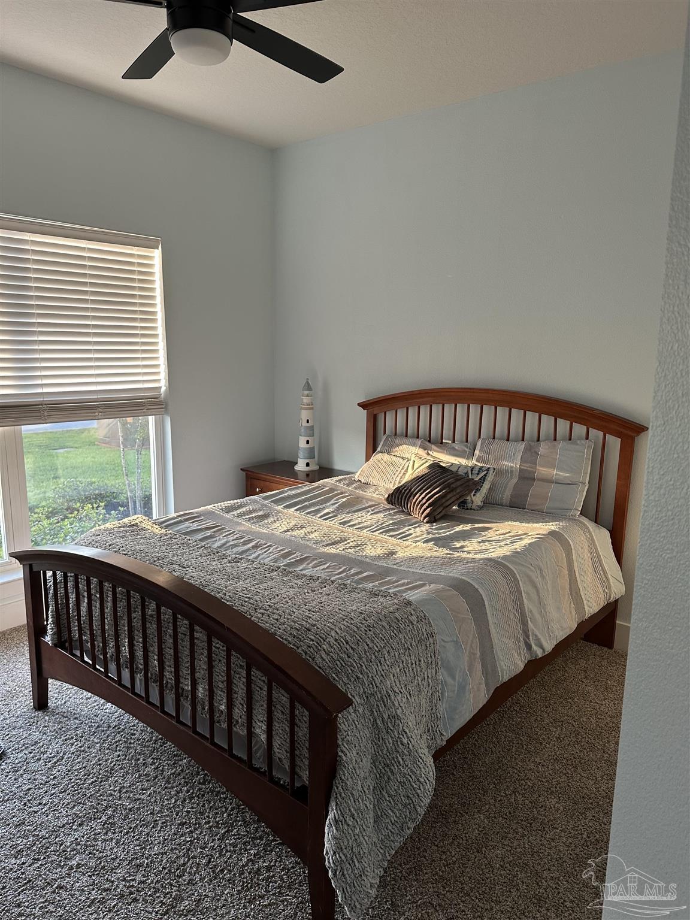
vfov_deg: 71.6
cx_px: 345
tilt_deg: -11.0
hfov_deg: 56.8
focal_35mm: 24
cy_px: 460
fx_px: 638
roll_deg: -1.7
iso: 160
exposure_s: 1/60
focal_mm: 6.86
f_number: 1.78
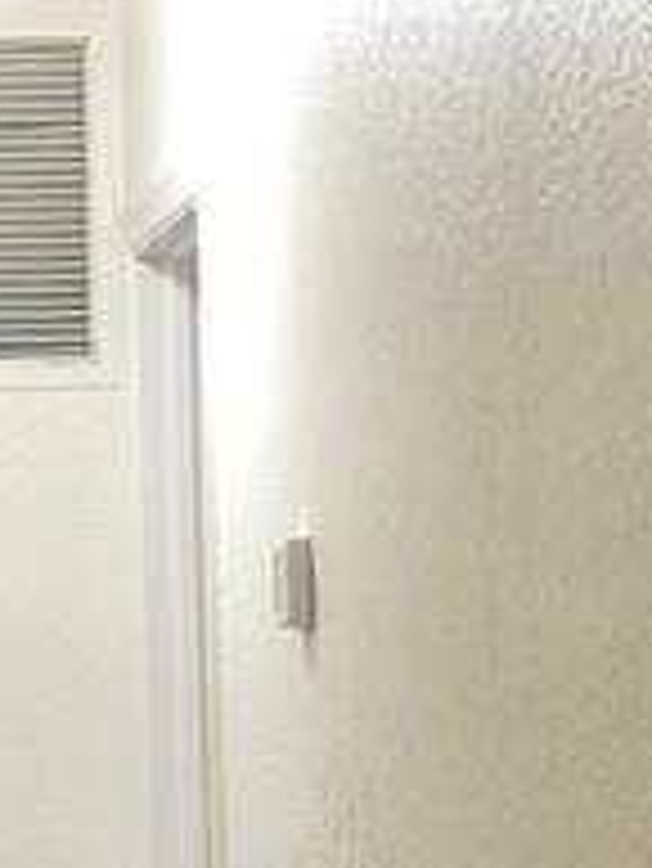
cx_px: 117
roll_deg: +2.5
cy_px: 1079
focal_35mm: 174
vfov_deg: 11.1
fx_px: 4365
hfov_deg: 8.5
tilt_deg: -4.7
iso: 40
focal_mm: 3.99
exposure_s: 1/15
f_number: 1.8
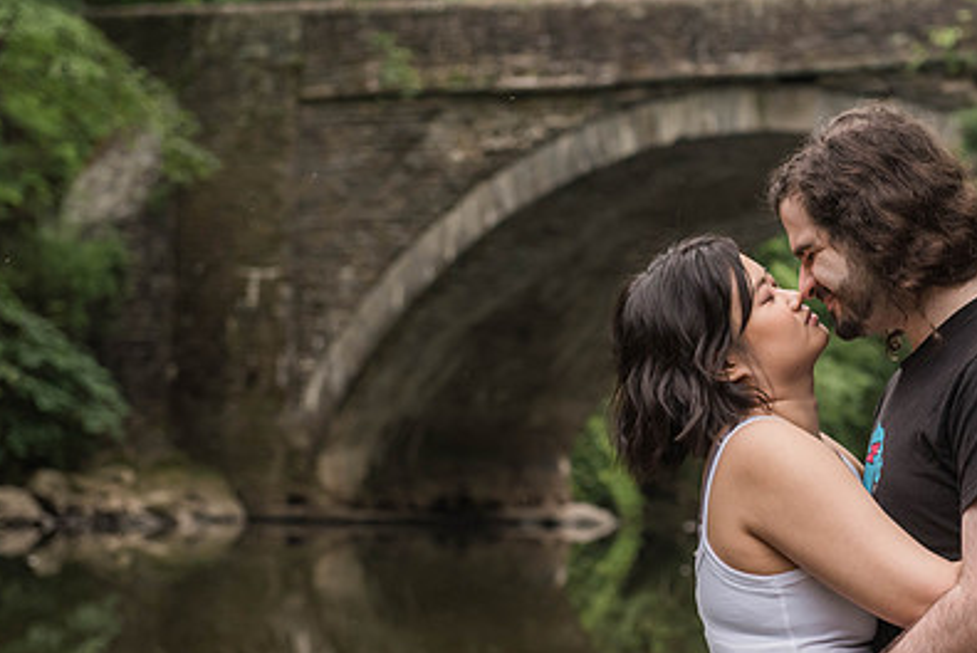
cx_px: 700
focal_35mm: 101
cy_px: 384
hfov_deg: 20.1
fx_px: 2743
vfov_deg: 13.6
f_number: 4
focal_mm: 62
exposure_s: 1/160
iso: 1250
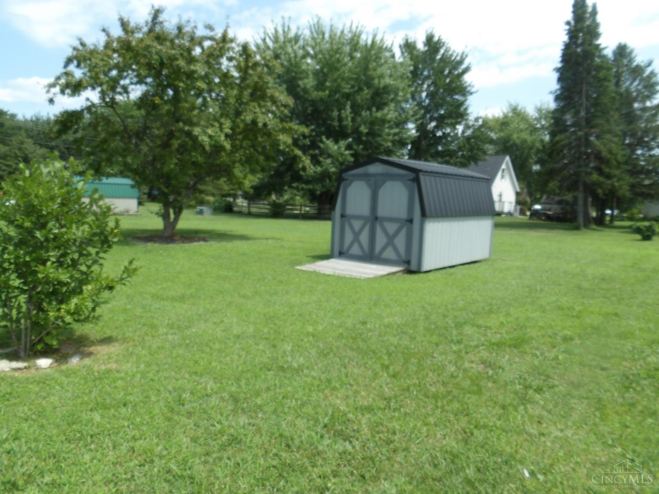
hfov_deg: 73.9
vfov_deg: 58.9
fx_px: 438
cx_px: 330
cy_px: 247
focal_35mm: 23
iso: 100
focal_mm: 4.2
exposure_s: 1/435
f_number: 4.1
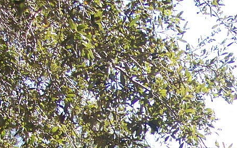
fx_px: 885
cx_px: 303
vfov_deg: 9.3
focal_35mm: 137
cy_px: 236
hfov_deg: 14.6
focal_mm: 8
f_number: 3.4
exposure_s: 1/250
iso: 100
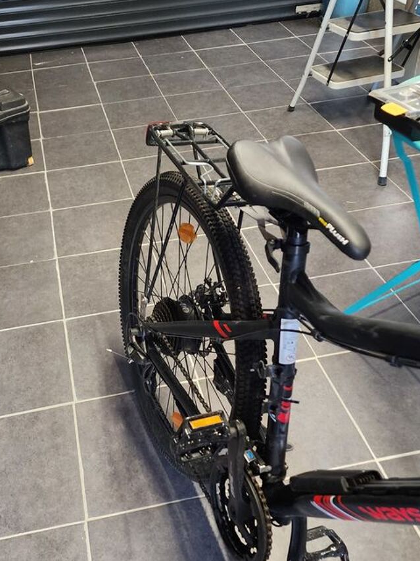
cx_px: 151
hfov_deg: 39.3
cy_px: 307
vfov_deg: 51.3
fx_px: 582
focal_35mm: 36
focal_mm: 6.4
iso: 640
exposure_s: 1/60
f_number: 1.8
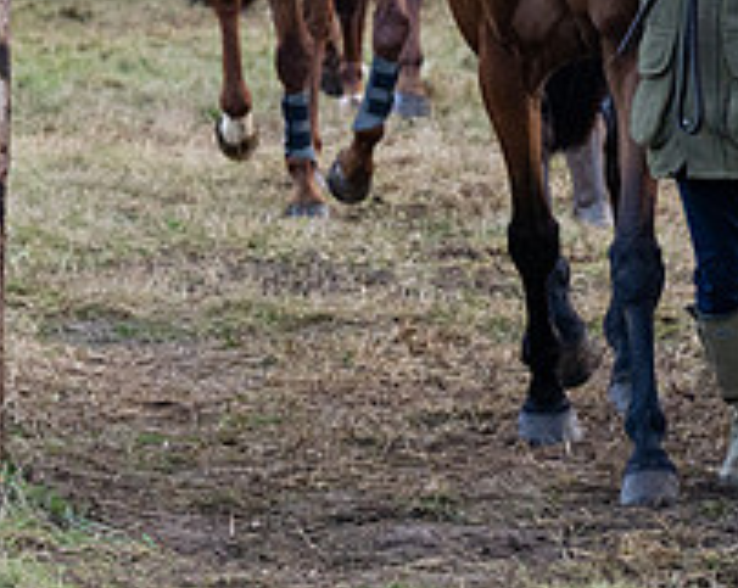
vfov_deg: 3.6
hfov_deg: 4.5
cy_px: -179
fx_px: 9466
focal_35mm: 434
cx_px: 754
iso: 1000
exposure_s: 1/400
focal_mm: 92
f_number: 4
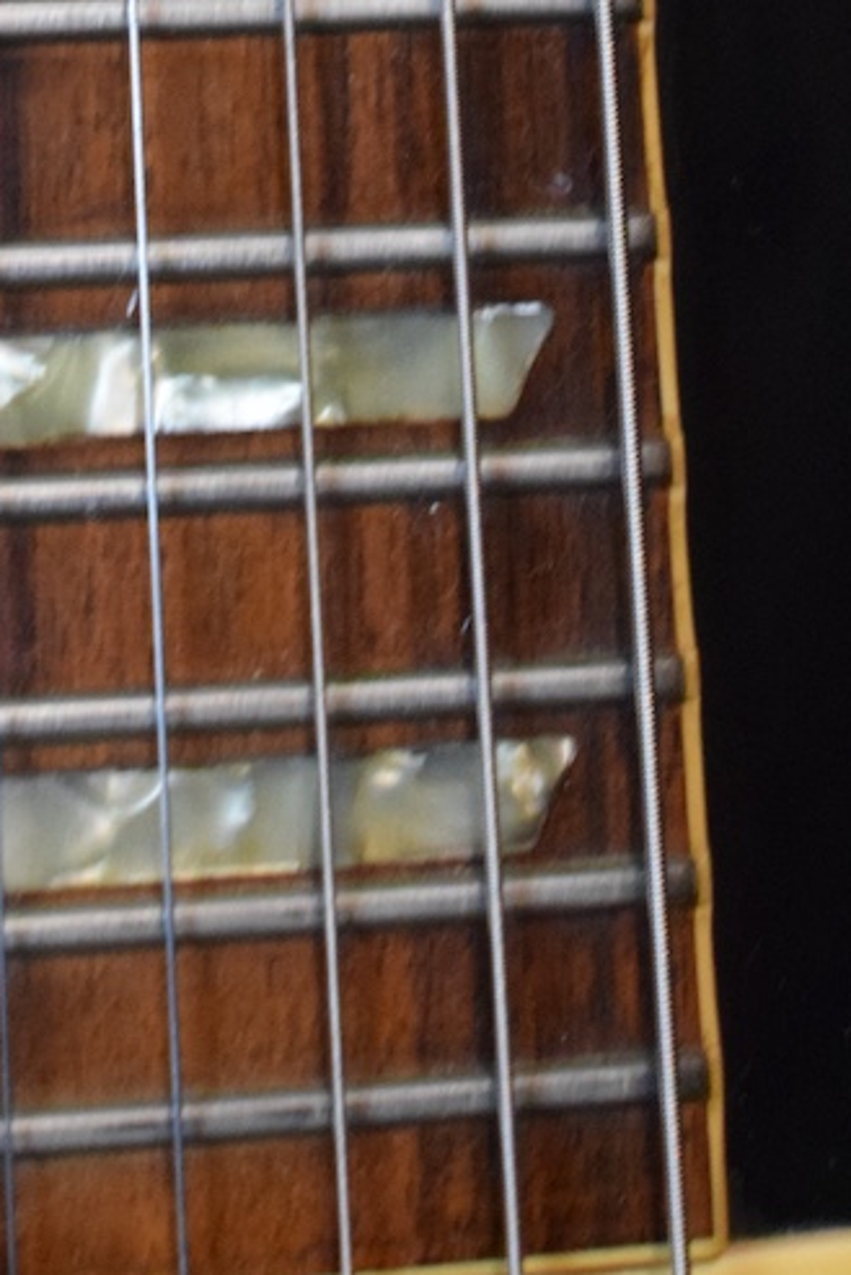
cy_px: -460
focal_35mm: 210
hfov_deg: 6.5
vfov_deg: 9.6
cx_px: 220
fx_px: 7440
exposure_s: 1/60
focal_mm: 46
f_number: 5.3
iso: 3200
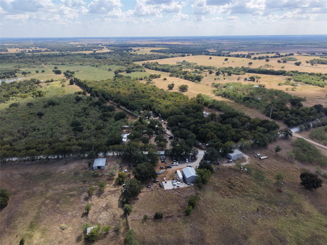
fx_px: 227
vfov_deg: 56.8
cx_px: 164
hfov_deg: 71.6
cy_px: 122
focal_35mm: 24
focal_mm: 8.67
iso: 400
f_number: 1.8
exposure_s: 1/5000
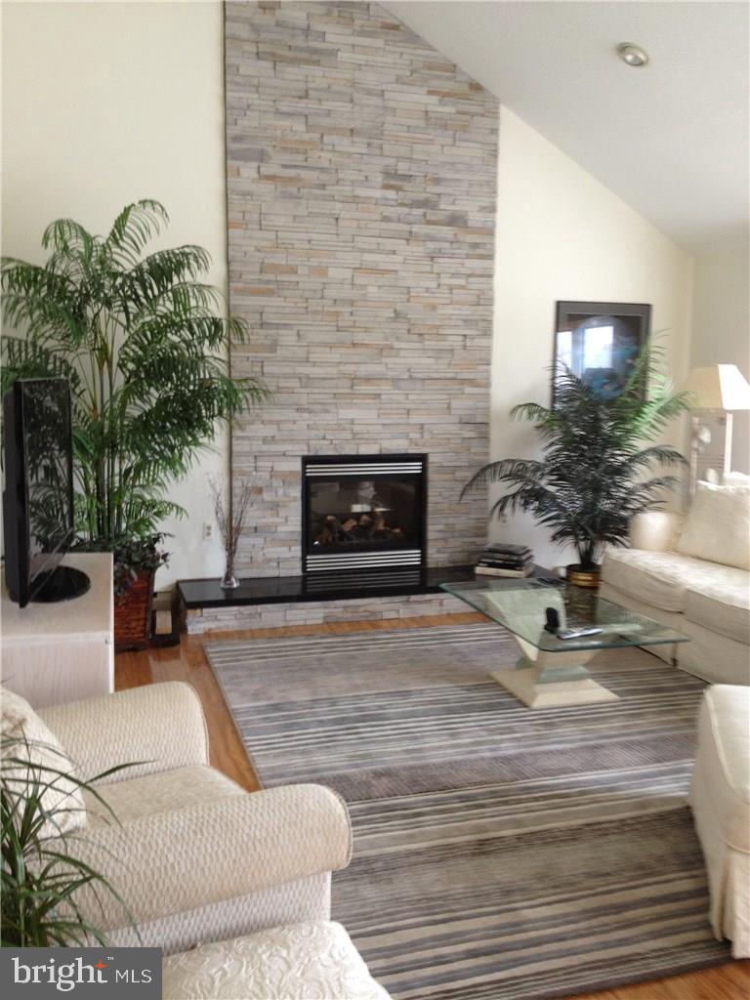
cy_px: 500
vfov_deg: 52.6
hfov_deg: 40.7
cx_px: 375
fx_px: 1011
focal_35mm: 35
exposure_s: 1/20
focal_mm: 4.28
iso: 80
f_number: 2.4
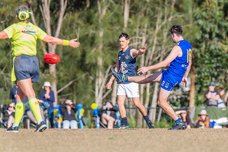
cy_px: 52
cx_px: 174
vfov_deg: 2.1
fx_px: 4110
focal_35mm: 649
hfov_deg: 3.2
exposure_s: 1/2000
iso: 800
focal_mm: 420
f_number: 7.1
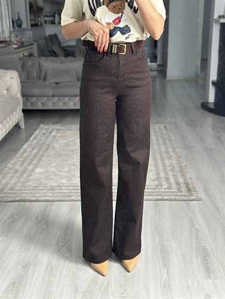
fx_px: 416
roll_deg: +0.4
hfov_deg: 30.3
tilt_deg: -35.4
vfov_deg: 39.6
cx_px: 112
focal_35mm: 48
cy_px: 150
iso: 200
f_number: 1.78
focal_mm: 6.86
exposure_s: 1/100
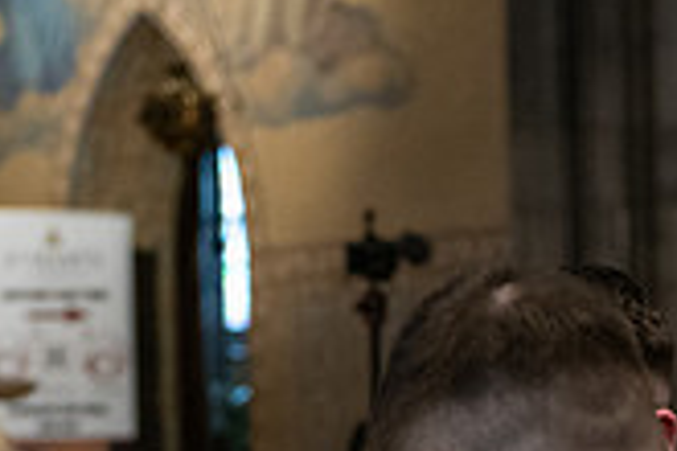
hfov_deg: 9.7
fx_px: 3968
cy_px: 707
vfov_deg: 6.4
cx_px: 496
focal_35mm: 211
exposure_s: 1/160
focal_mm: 60
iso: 1250
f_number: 3.5
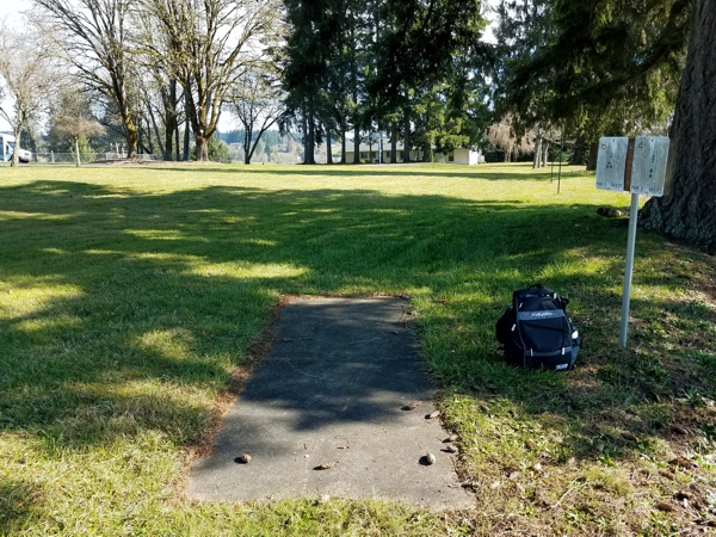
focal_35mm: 26
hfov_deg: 67.3
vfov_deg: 53.1
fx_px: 538
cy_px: 268
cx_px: 358
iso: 40
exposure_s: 1/478
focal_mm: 4.2
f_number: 1.7
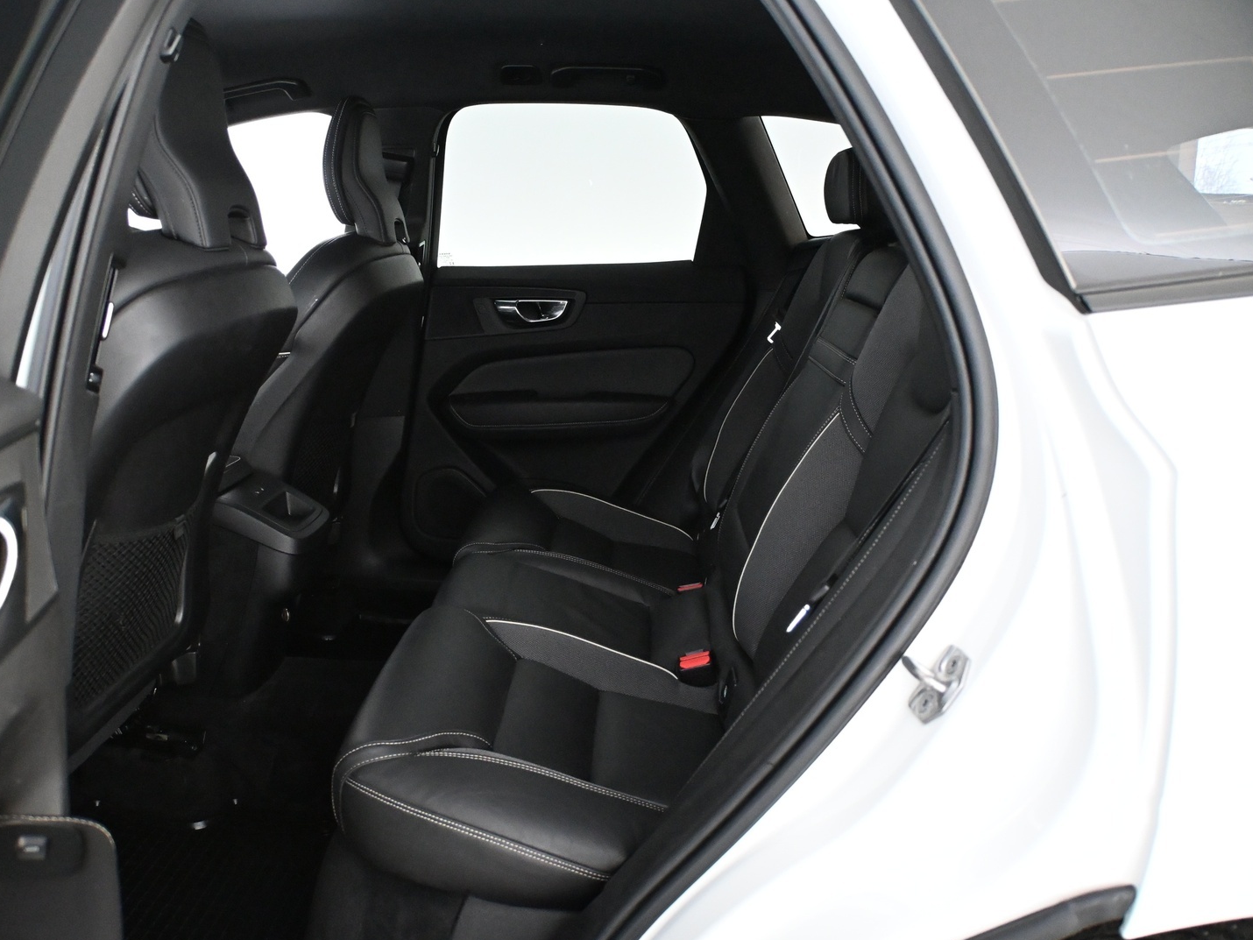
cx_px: 559
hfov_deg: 38.3
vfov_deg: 29.2
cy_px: 472
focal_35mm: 50
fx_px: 1804
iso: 5600
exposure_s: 1/60
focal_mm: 30.5
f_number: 4.8
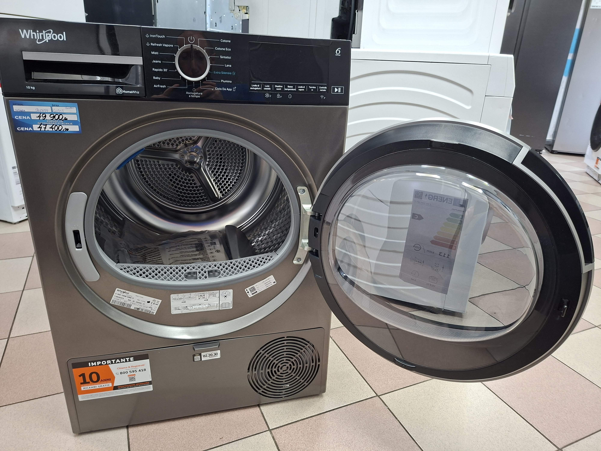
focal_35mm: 23
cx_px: 300
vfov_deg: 58.9
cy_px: 226
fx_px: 399
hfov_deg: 73.9
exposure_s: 1/33
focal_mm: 5.54
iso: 250
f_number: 1.8
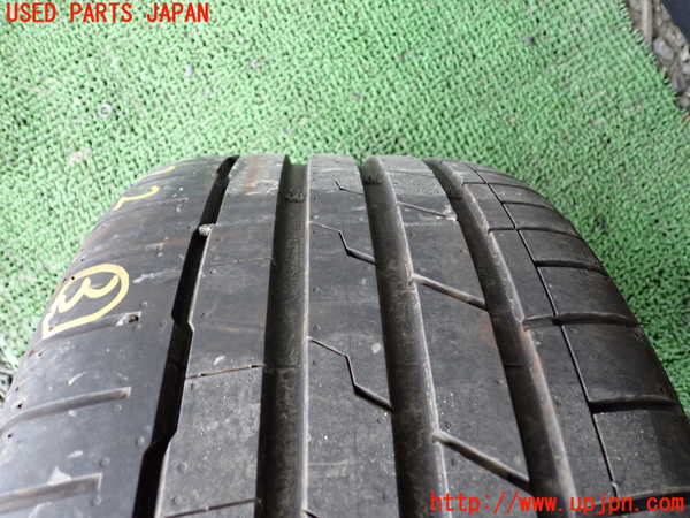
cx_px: 345
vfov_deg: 46.8
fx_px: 598
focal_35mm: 30
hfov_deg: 60.0
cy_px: 259
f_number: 2.3
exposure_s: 1/30
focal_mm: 5.4
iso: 400
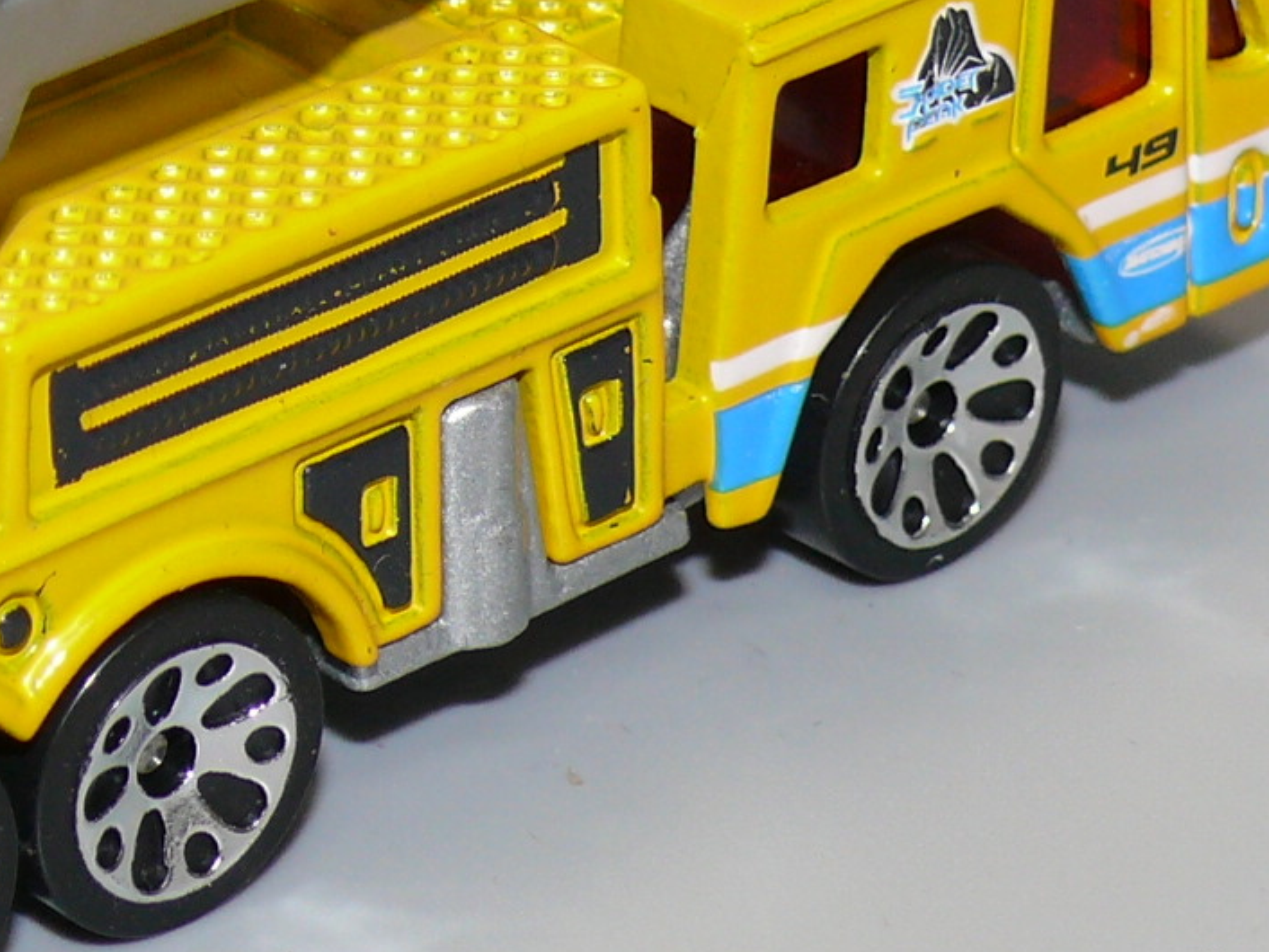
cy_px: 154
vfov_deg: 6.4
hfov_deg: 8.5
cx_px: 207
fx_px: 8471
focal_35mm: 231
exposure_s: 1/30
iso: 100
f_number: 4
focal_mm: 13.4
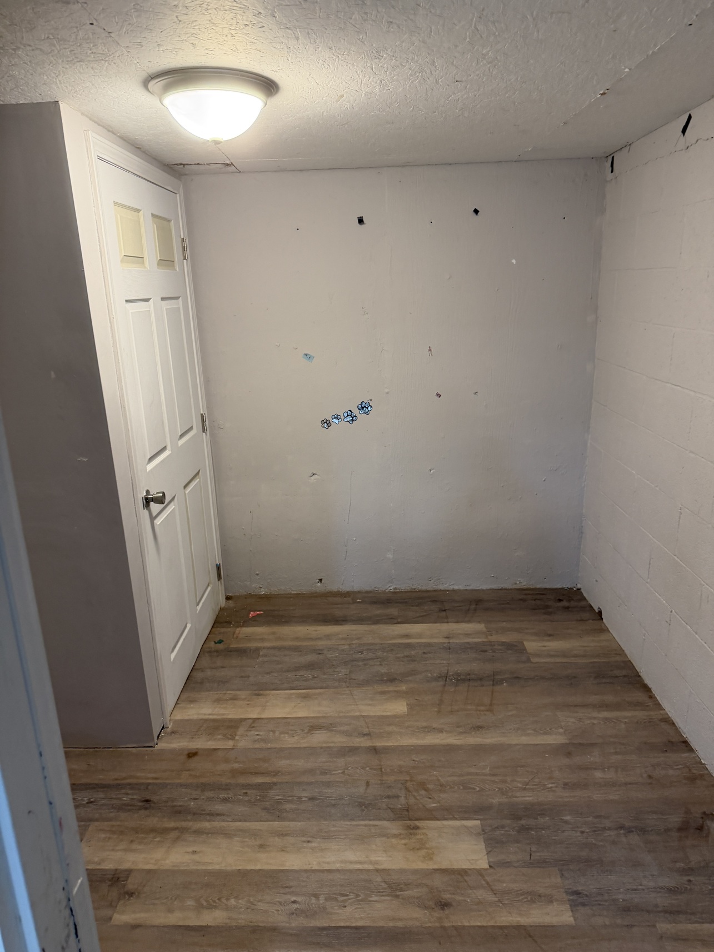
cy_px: 476
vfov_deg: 71.6
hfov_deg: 56.8
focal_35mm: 24
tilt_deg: -15.4
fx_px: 660
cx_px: 357
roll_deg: +0.8
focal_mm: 6.76
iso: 200
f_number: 1.78
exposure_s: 1/60
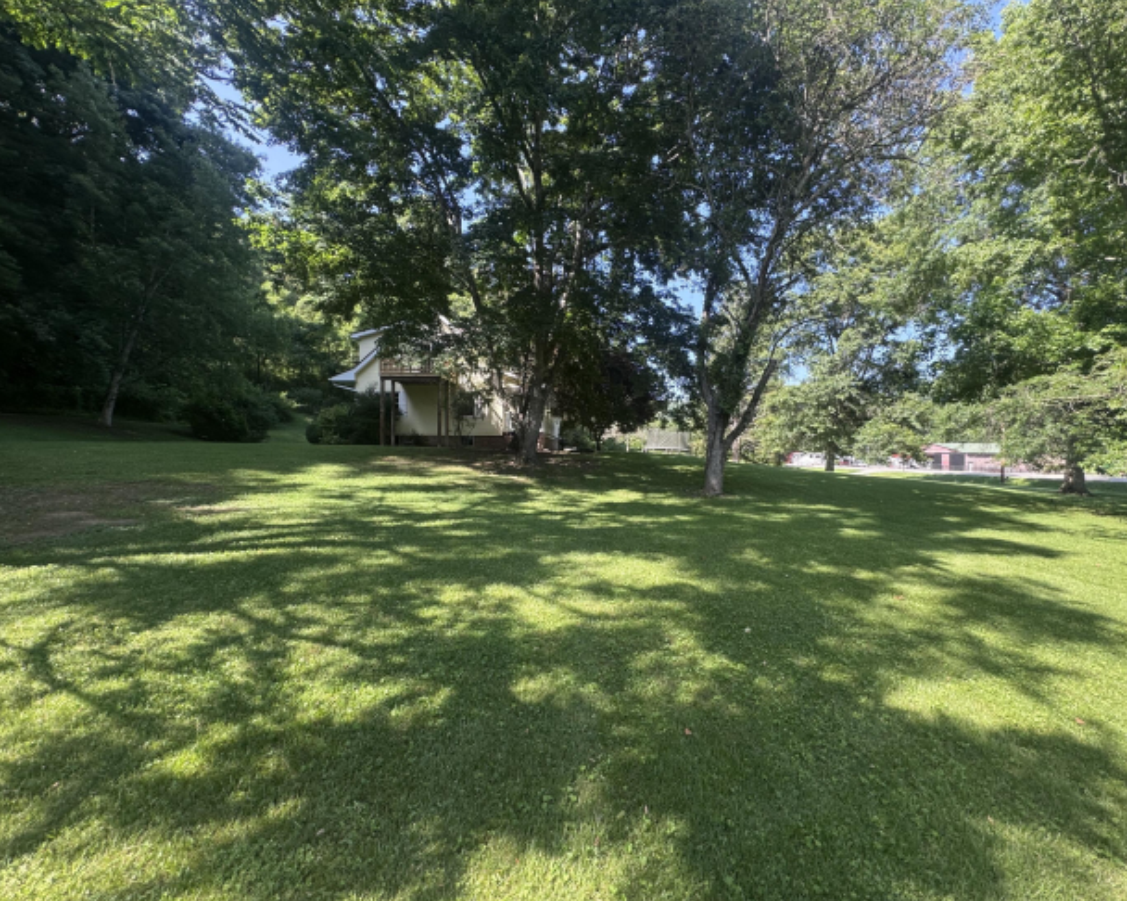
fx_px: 500
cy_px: 458
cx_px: 605
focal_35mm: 15
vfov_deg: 84.0
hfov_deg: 96.6
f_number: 2.2
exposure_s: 1/203
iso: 40
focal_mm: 2.22
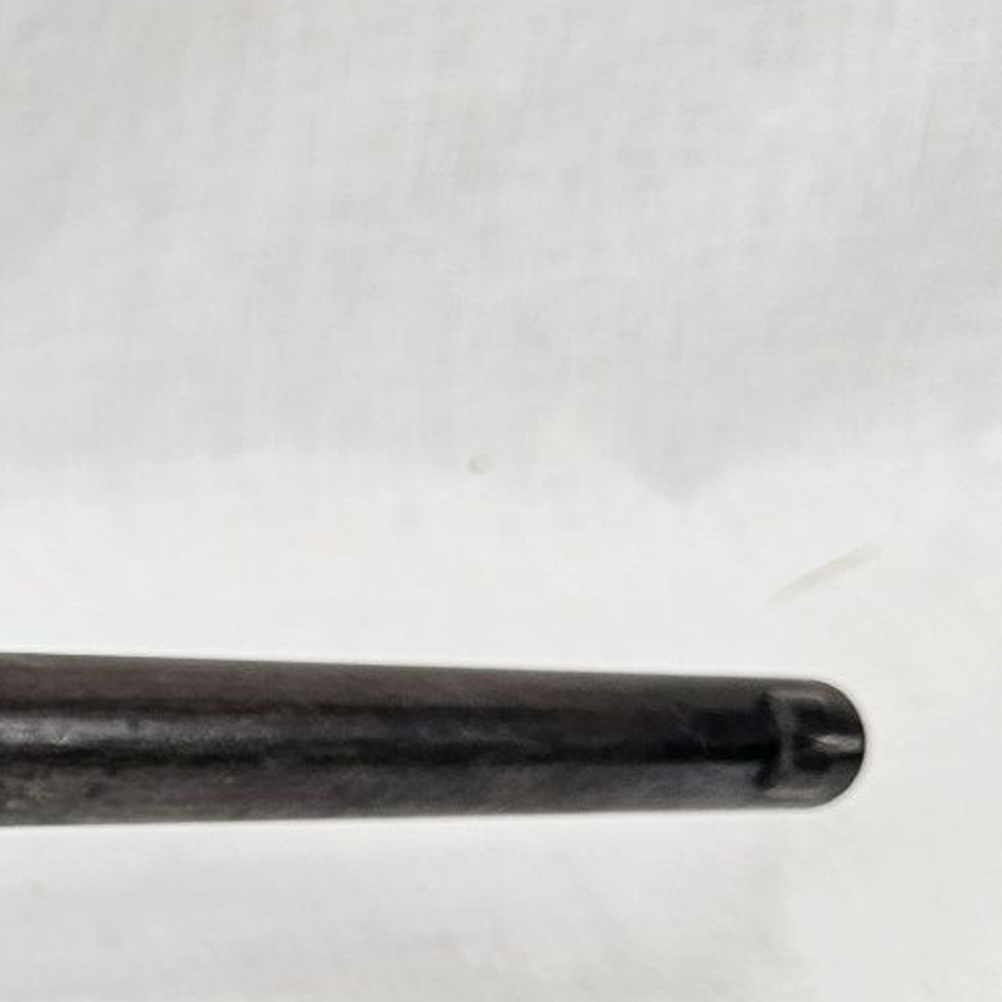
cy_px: 744
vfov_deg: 23.8
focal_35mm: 72
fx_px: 2358
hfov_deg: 19.1
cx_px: -728
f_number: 1.7
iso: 50
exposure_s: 1/100
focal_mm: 6.3
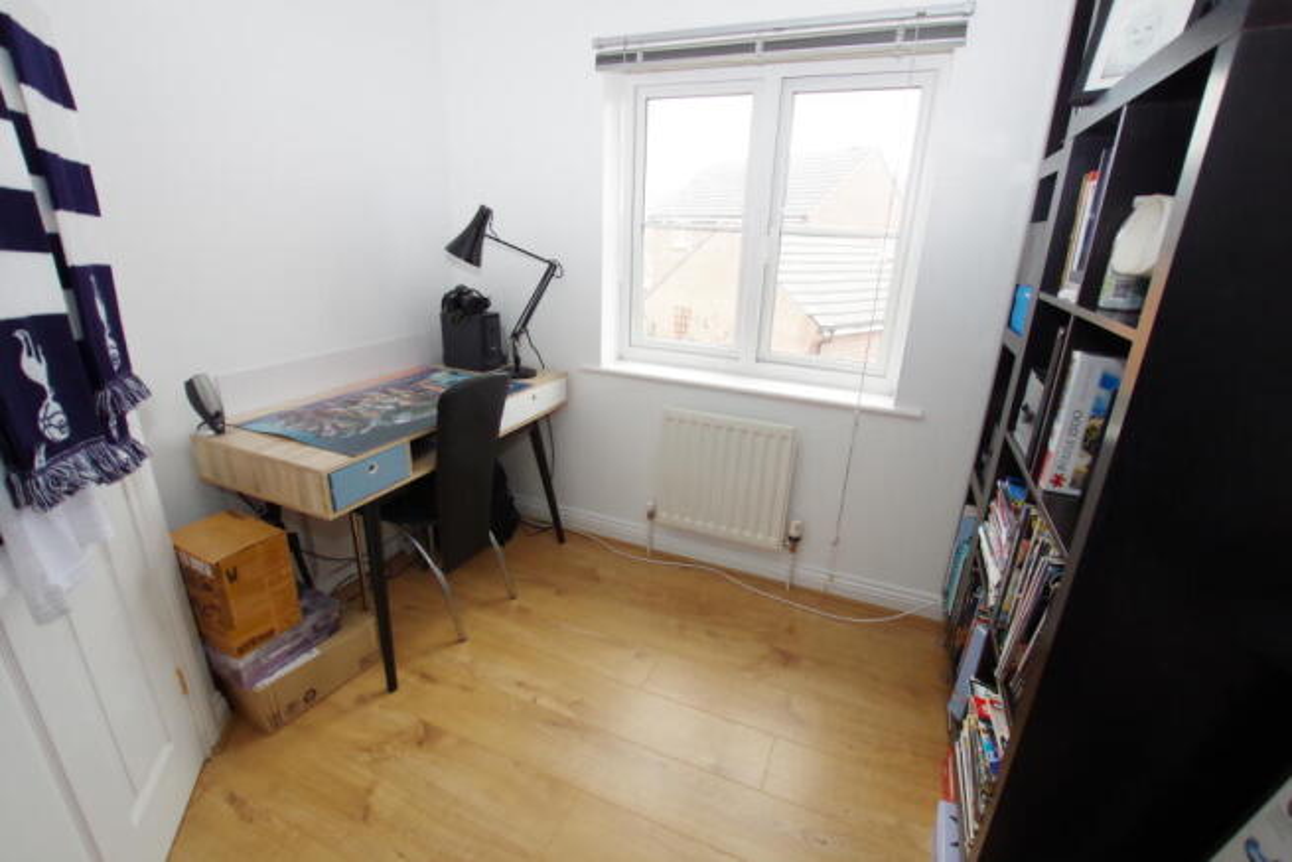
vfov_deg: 77.4
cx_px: 646
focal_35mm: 15
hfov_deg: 100.4
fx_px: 538
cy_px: 431
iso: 1600
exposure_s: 1/25
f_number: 8
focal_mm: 10
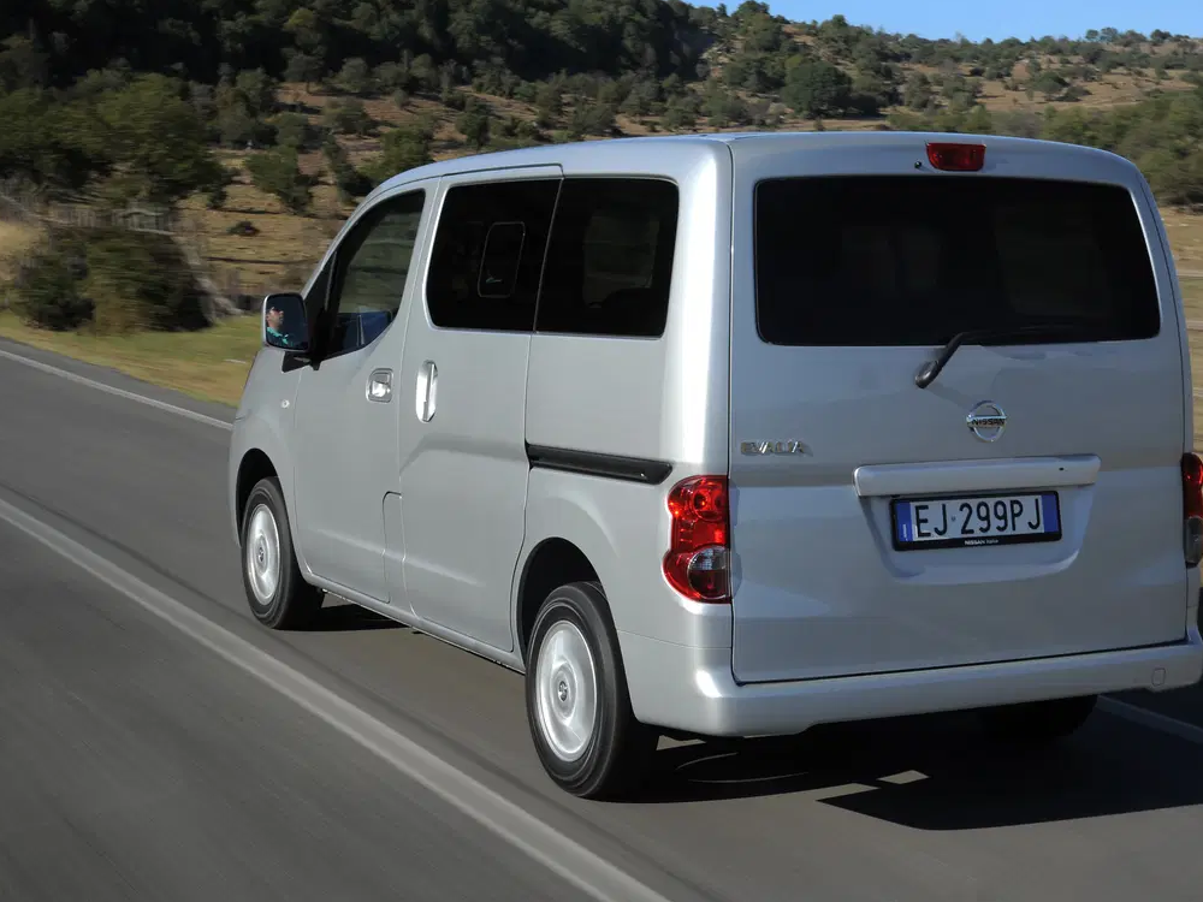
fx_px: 2085
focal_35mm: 60
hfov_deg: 32.1
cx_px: 688
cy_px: 423
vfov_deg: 24.4
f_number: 18
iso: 100
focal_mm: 52
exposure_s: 1/15
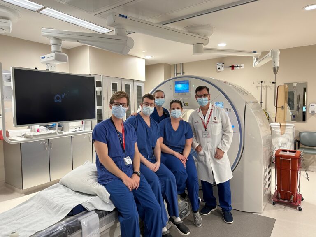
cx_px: 158
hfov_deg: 71.6
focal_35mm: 24
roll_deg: +0.9
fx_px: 219
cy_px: 118
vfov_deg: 56.8
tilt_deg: -3.8
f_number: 1.78
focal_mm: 6.86
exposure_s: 1/60
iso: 250
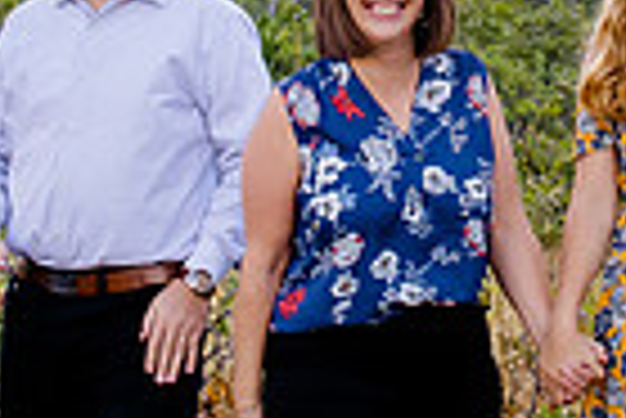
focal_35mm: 198
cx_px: 457
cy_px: -59
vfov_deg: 6.9
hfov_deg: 10.4
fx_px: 3447
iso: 800
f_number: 7.1
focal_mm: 28
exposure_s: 1/200
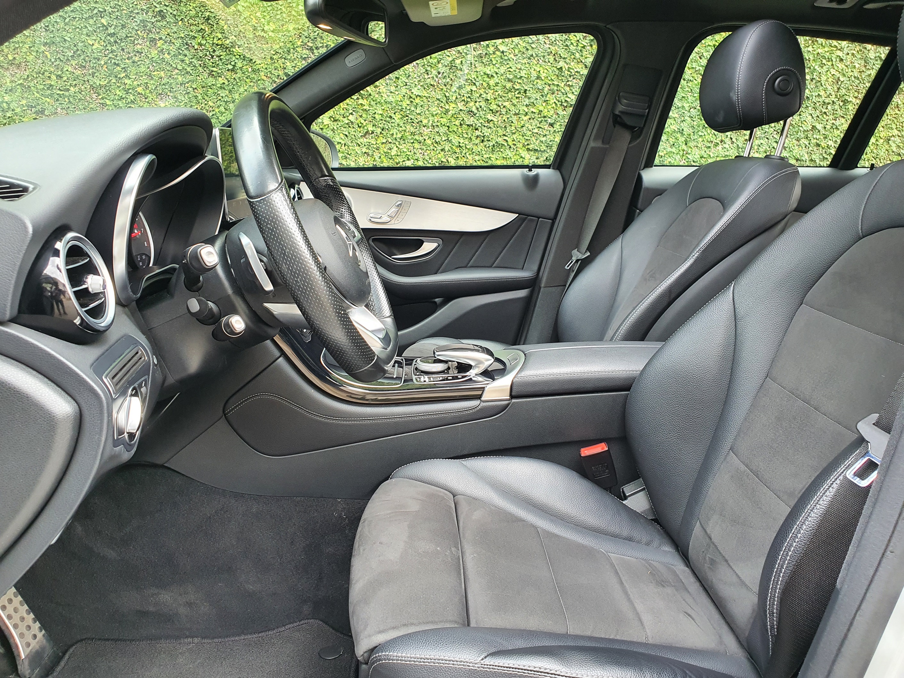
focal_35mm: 26
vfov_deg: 53.1
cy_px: 339
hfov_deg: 67.3
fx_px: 679
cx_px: 452
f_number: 2.4
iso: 200
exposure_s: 1/100
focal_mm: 4.3
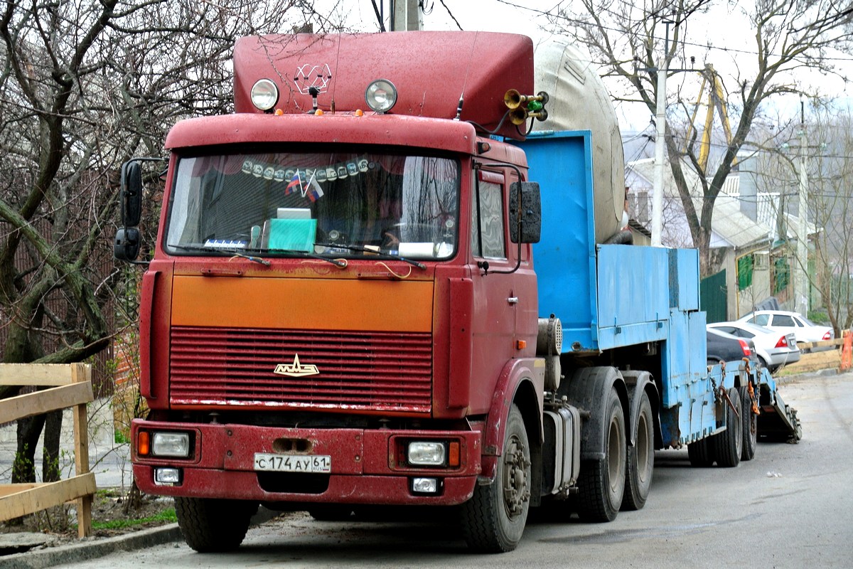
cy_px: 284
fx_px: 2819
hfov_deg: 17.2
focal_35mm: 119
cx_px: 426
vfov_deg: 11.5
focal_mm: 44.2
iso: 100
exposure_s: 1/60
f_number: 4
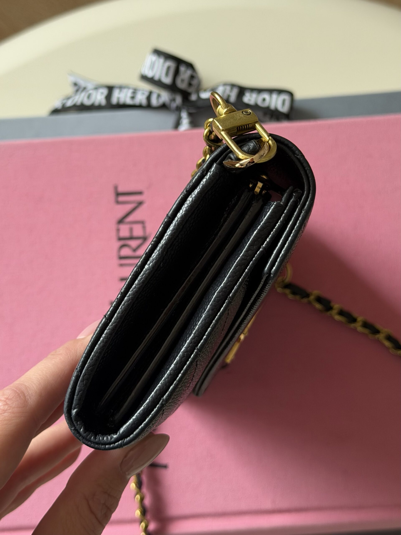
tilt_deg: -78.2
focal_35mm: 48
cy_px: 268
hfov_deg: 30.3
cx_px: 200
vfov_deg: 39.7
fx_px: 741
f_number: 1.78
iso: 100
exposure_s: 1/95
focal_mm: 6.76
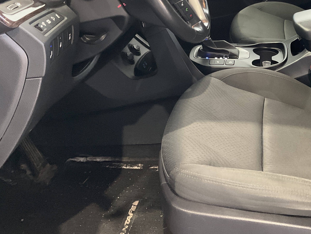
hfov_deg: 37.5
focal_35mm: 49
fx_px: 440
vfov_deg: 29.0
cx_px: 249
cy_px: 43
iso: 320
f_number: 1.8
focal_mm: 3
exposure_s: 1/49
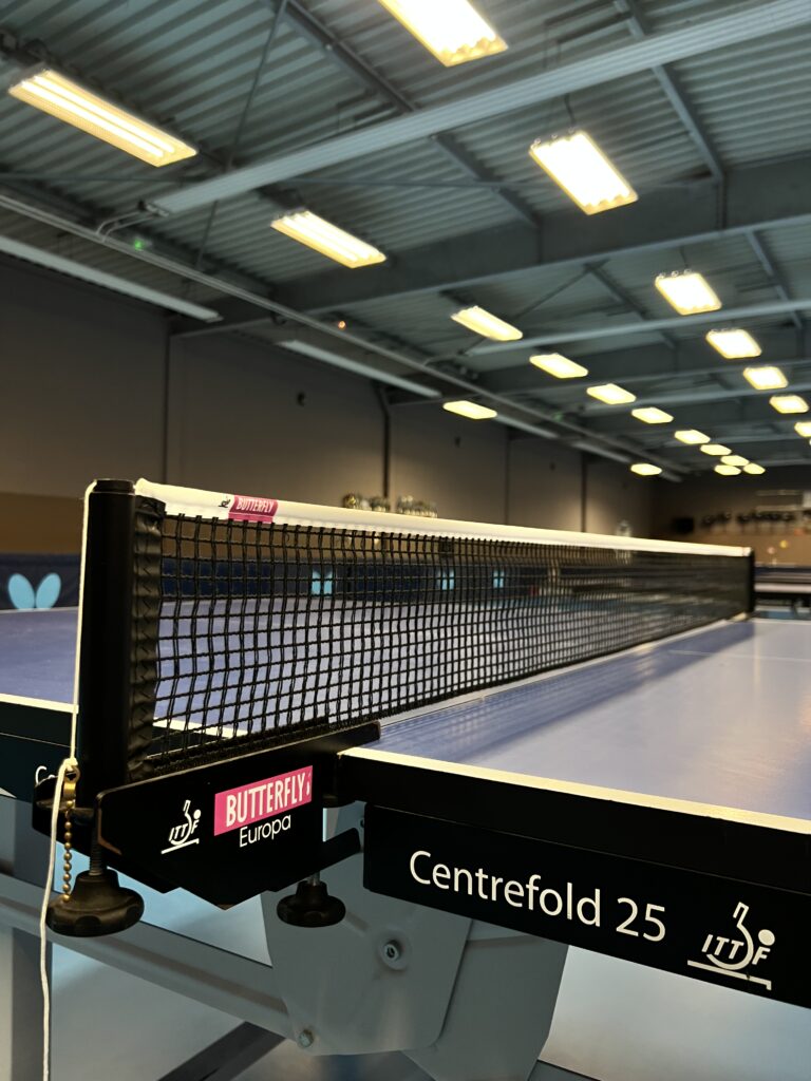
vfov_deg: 67.3
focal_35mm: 26
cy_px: 540
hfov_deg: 53.1
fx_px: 812
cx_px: 406
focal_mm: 5.7
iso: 80
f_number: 1.5
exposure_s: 1/50
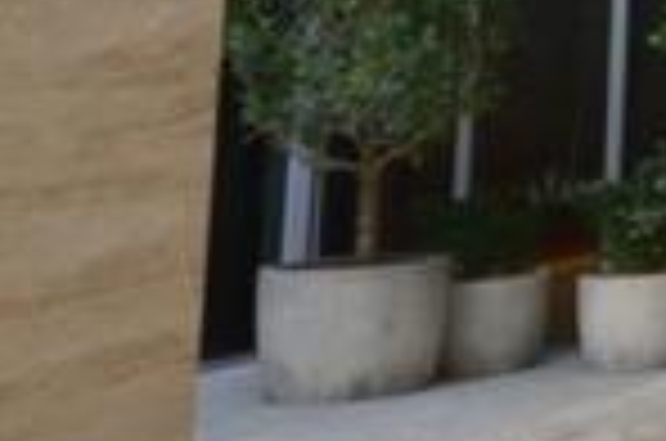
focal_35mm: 110
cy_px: -324
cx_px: 1613
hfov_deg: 13.5
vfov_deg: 11.6
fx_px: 2031
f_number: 4.5
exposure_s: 1/80
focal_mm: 10
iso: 200
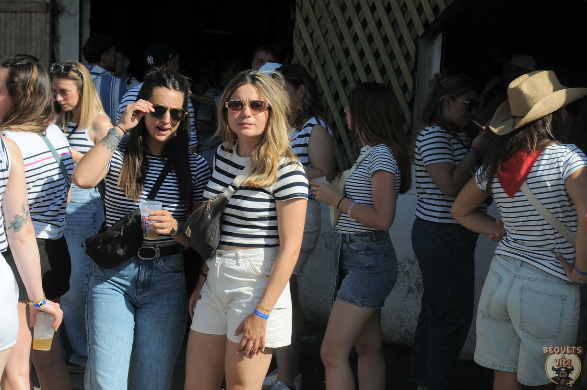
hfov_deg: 28.1
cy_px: 195
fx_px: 1173
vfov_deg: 18.9
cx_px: 294
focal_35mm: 72
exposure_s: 1/400
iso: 200
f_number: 10
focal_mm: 48
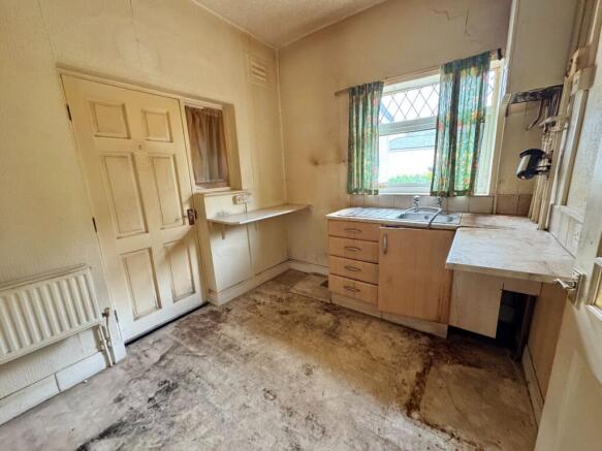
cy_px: 226
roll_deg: +3.2
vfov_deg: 85.7
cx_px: 301
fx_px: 243
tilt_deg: -12.6
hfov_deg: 102.1
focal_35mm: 14
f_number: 2.2
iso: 400
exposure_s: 1/60
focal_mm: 2.22
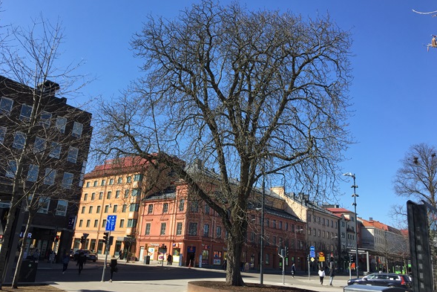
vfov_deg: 42.3
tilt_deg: +16.8
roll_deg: -4.0
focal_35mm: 31
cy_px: 139
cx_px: 217
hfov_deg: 60.3
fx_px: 376
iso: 25
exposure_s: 1/999
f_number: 2.2
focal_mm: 4.15
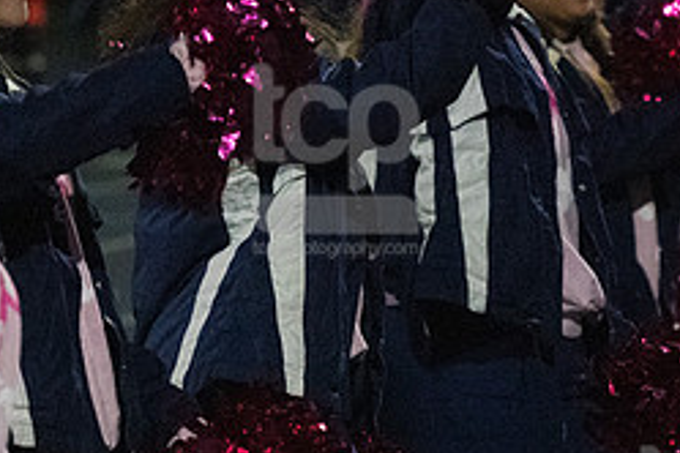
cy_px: 161
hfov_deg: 3.4
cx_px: 336
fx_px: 11540
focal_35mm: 611
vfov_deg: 2.3
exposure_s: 1/800
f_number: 5
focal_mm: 175
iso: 8000
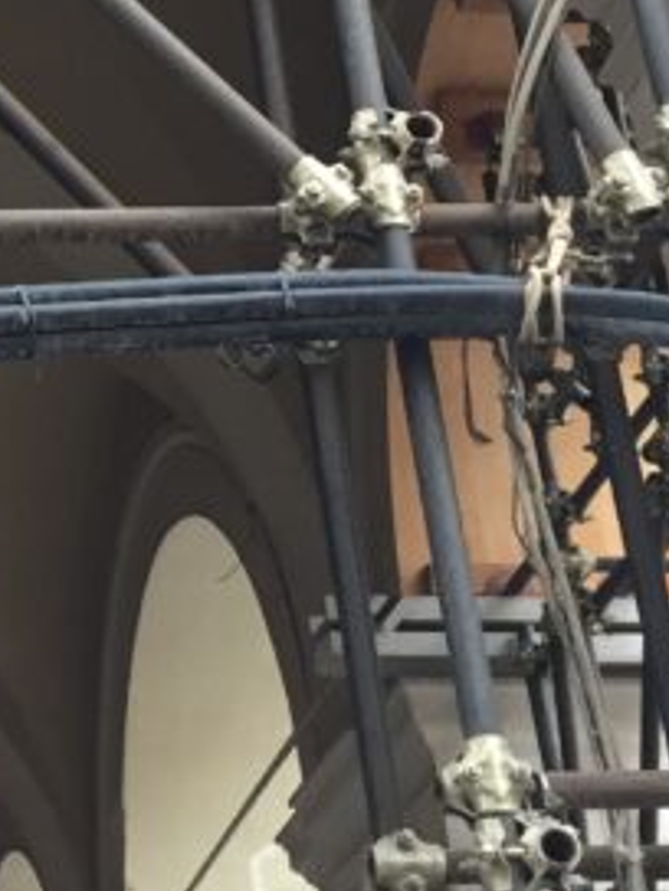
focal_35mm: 109
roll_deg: +1.2
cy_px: 128
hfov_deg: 12.8
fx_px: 2809
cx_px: -357
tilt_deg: +31.6
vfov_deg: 17.8
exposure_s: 1/33
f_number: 2.2
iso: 50
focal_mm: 4.15
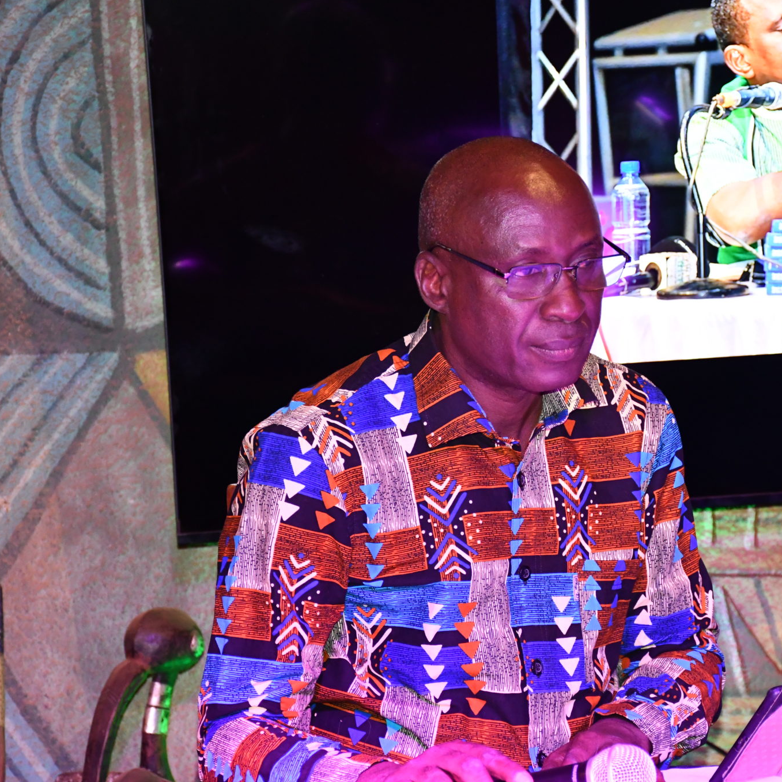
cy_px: 392
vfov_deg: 13.7
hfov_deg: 13.7
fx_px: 3246
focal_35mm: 127
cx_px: 477
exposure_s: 1/60
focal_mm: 66
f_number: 5
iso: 2800
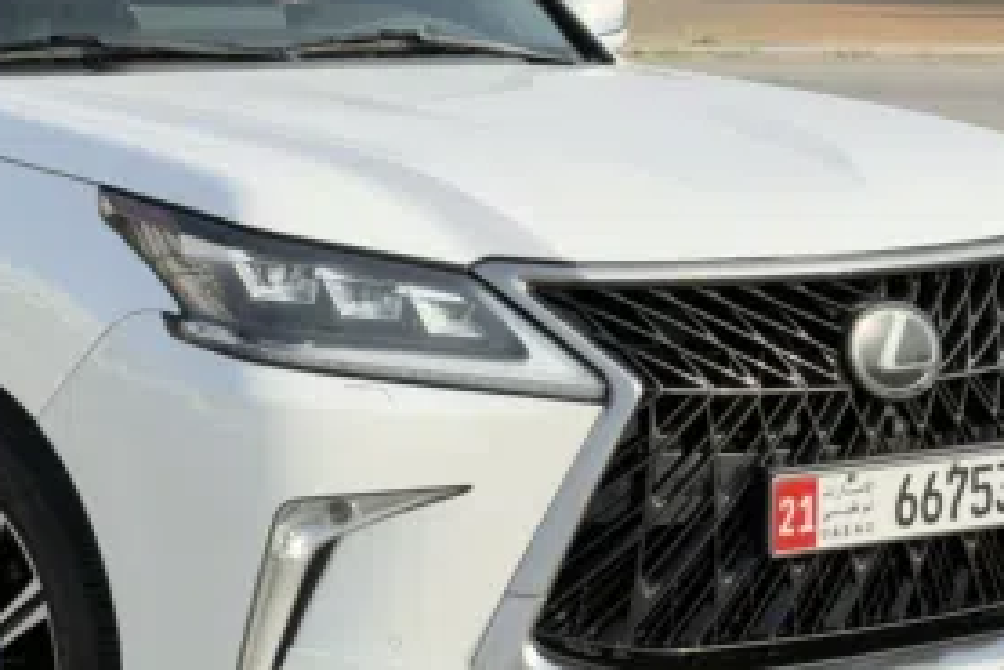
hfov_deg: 23.7
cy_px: 322
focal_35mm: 84
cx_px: 156
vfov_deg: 16.3
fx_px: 2344
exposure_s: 1/3058
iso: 100
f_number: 1.78
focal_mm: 6.76
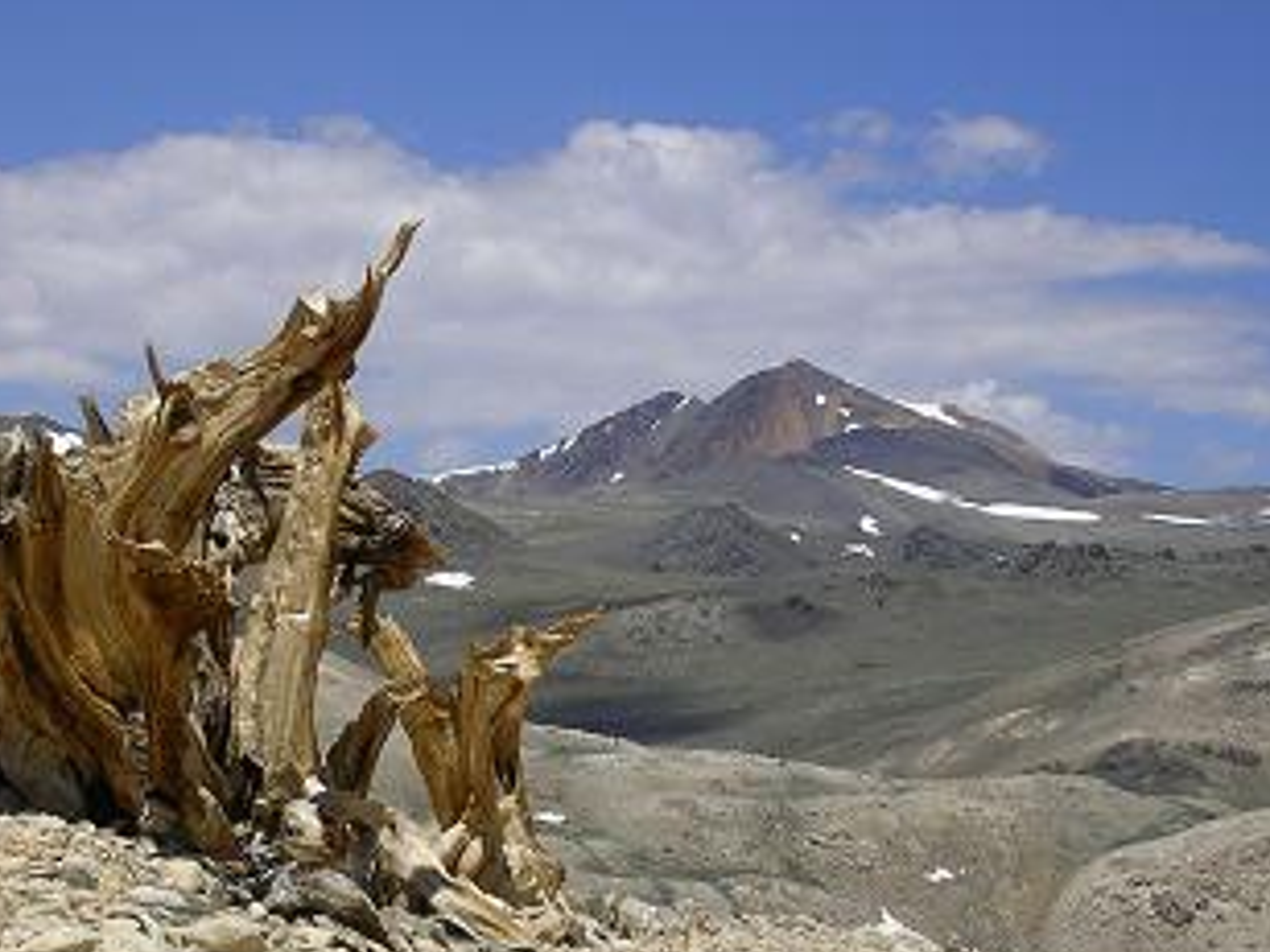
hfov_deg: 15.1
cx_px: 367
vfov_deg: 11.4
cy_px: 645
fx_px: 4769
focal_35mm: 130
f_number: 6.1
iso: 64
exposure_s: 1/800
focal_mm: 13.7
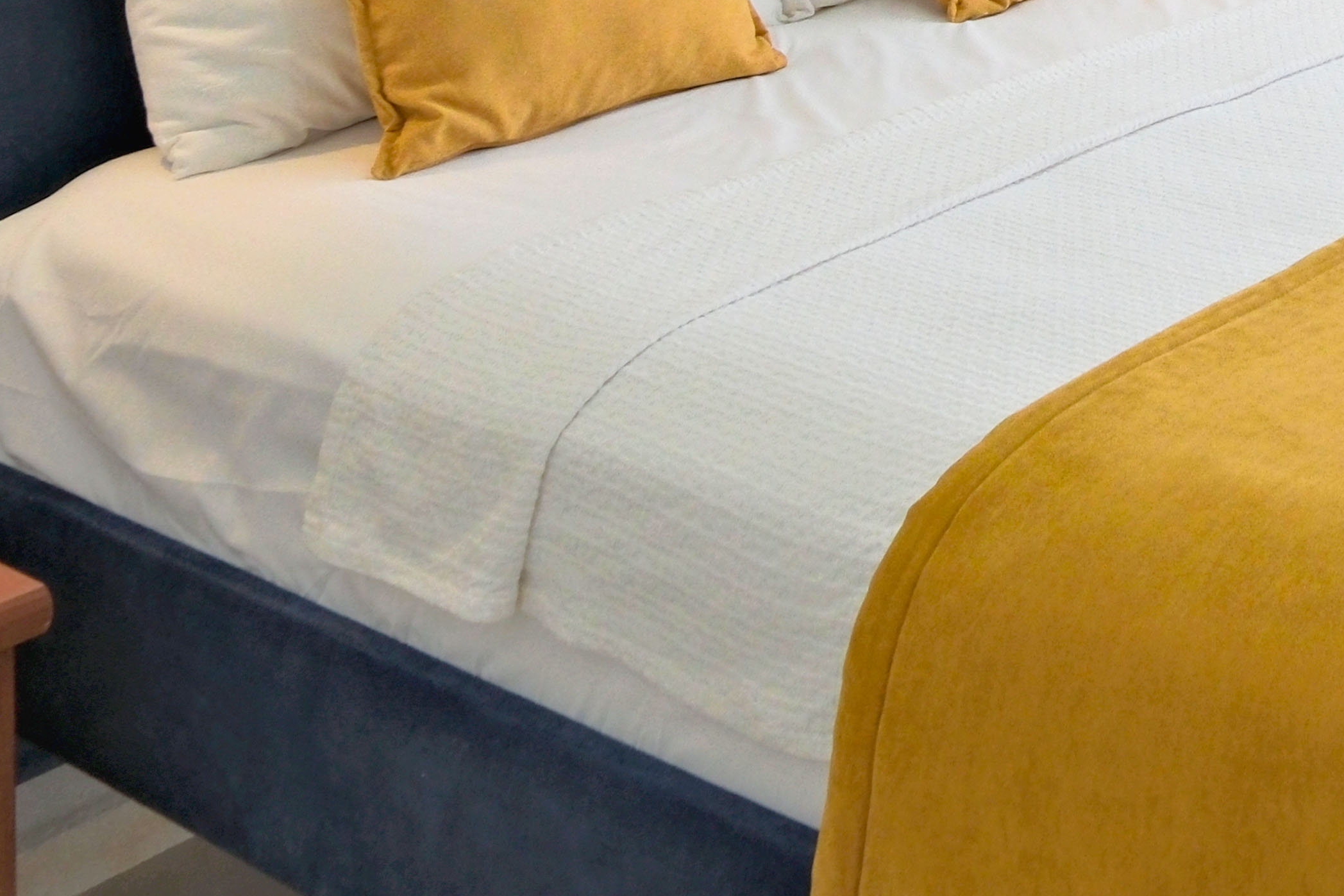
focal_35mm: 59
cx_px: 1611
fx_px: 2202
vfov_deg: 19.2
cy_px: -559
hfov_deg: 29.3
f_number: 7.1
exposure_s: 1/100
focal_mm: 10.5
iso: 800
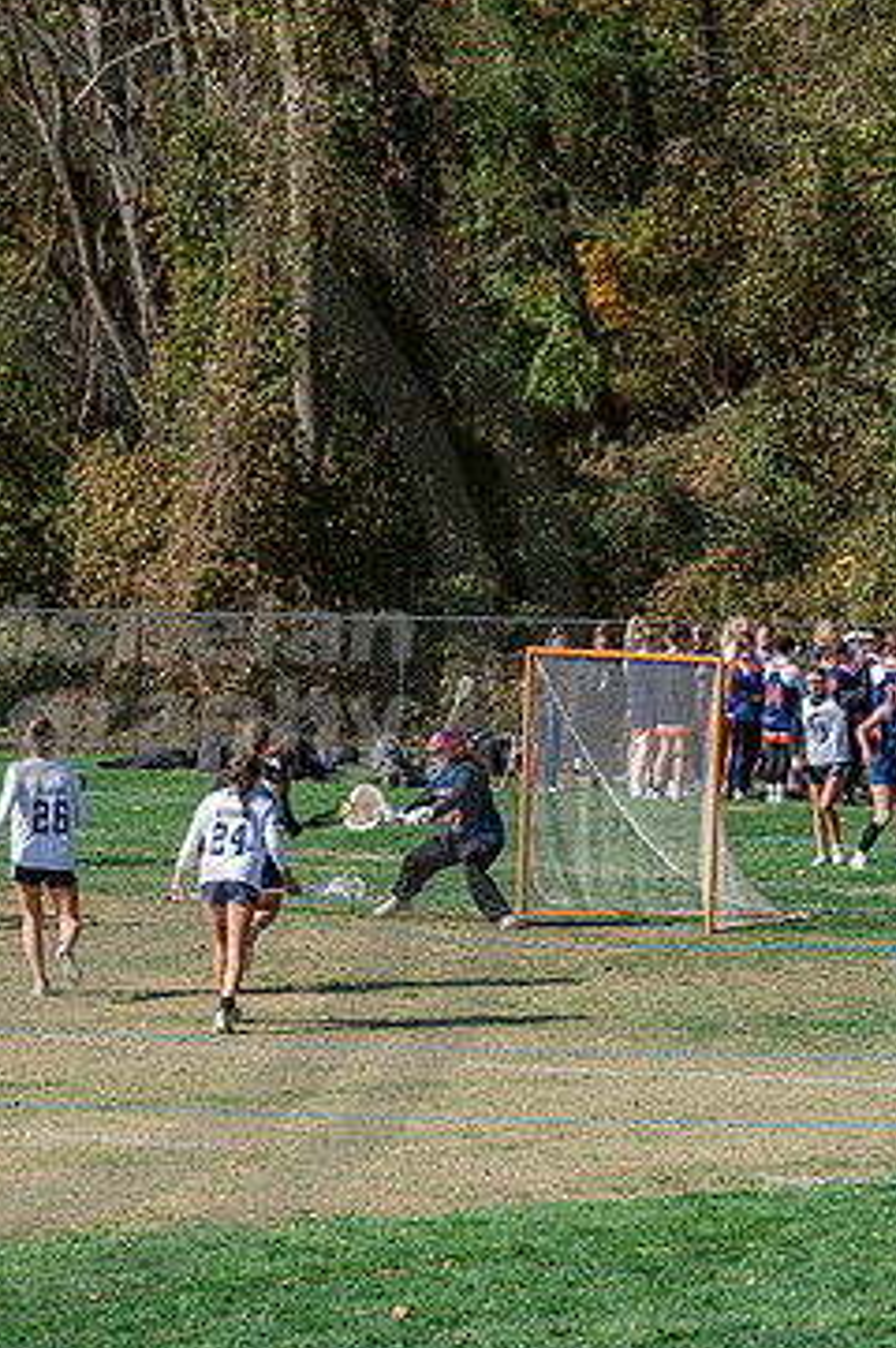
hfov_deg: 7.7
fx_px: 6620
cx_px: -78
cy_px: 670
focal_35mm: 177
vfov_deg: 11.6
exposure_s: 1/640
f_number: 6.3
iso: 250
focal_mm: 110
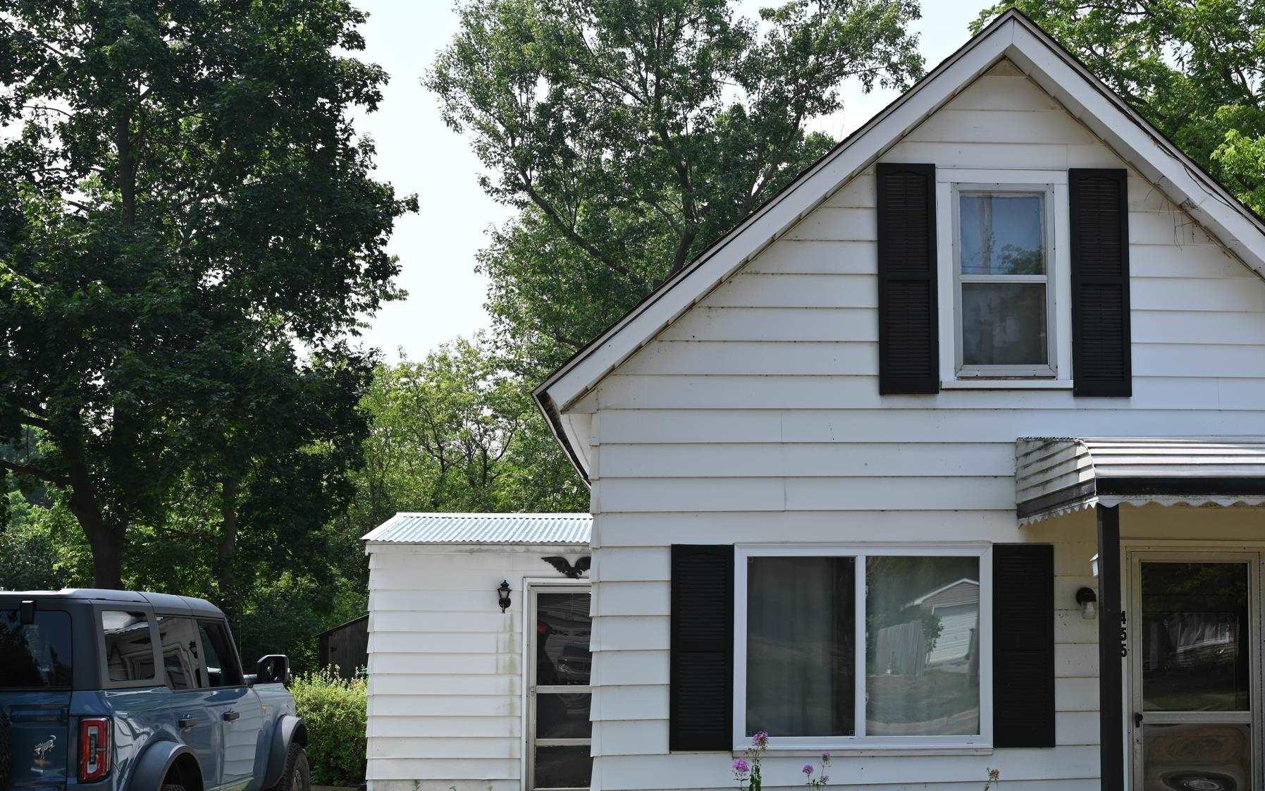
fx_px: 1541
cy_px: 538
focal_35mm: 45
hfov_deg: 44.1
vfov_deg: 28.6
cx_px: 819
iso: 100
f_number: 6.3
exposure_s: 1/320
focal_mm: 31.5
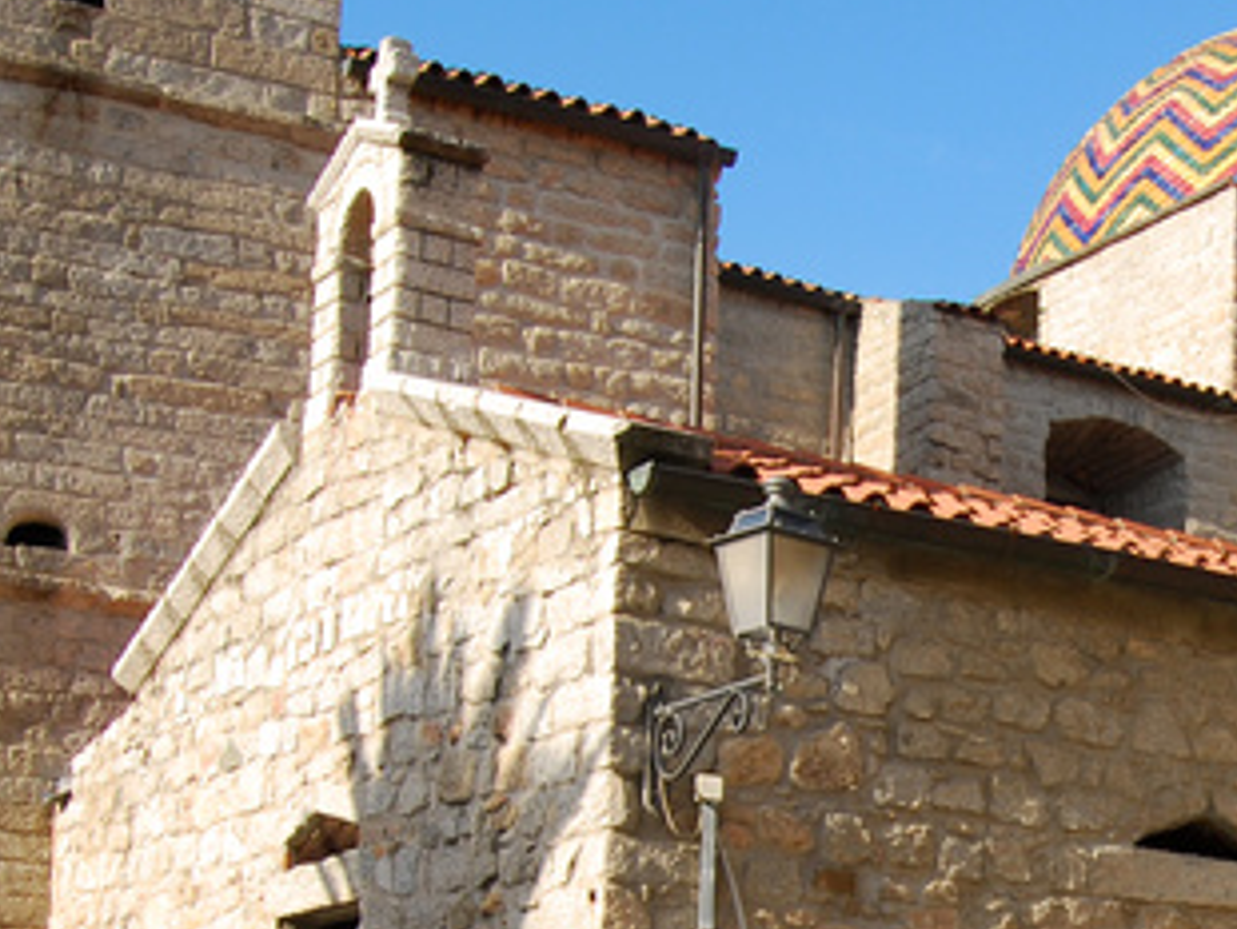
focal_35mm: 71
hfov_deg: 26.5
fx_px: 2539
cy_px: 1067
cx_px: 1111
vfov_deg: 19.7
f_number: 11
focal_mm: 18
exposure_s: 1/60
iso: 100
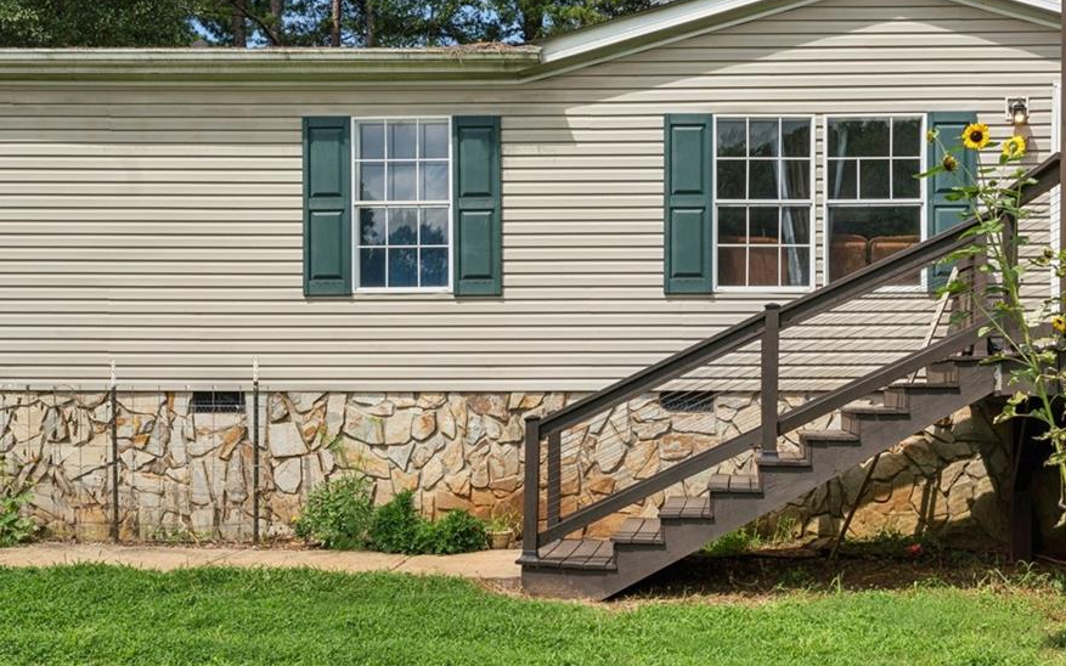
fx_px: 1473
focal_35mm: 51
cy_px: 311
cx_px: 718
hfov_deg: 39.3
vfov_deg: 25.5
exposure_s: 1/80
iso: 100
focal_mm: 21.3
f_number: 13
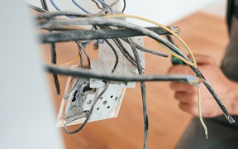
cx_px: 208
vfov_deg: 24.1
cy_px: -3
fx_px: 331
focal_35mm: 51
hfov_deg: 37.3
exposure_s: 1/250
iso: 1000
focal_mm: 24
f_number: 2.8
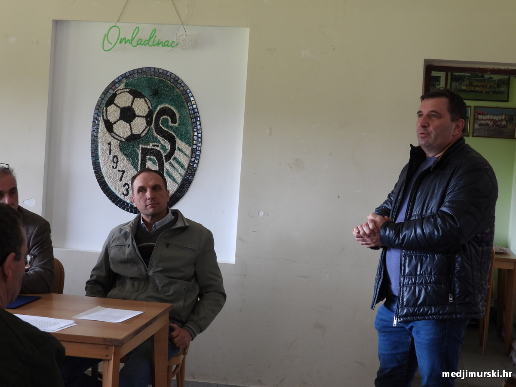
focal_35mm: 65
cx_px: 258
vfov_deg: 22.6
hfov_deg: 29.8
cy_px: 194
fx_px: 969
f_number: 3.5
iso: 200
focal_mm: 11.7
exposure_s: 1/30
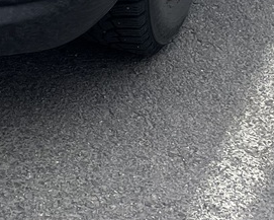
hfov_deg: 13.8
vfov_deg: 10.0
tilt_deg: -15.6
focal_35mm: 135
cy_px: -304
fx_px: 1095
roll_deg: +0.0
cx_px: -71
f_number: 1.6
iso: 32
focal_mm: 4.2
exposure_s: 1/2257
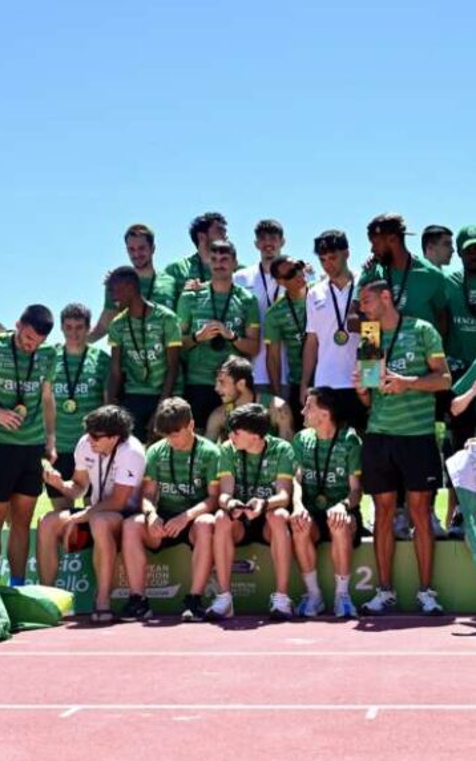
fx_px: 1304
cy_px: 369
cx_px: 419
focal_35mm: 63
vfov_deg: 32.5
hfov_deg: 20.3
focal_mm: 34.5
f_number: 4
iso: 450
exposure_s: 1/3200
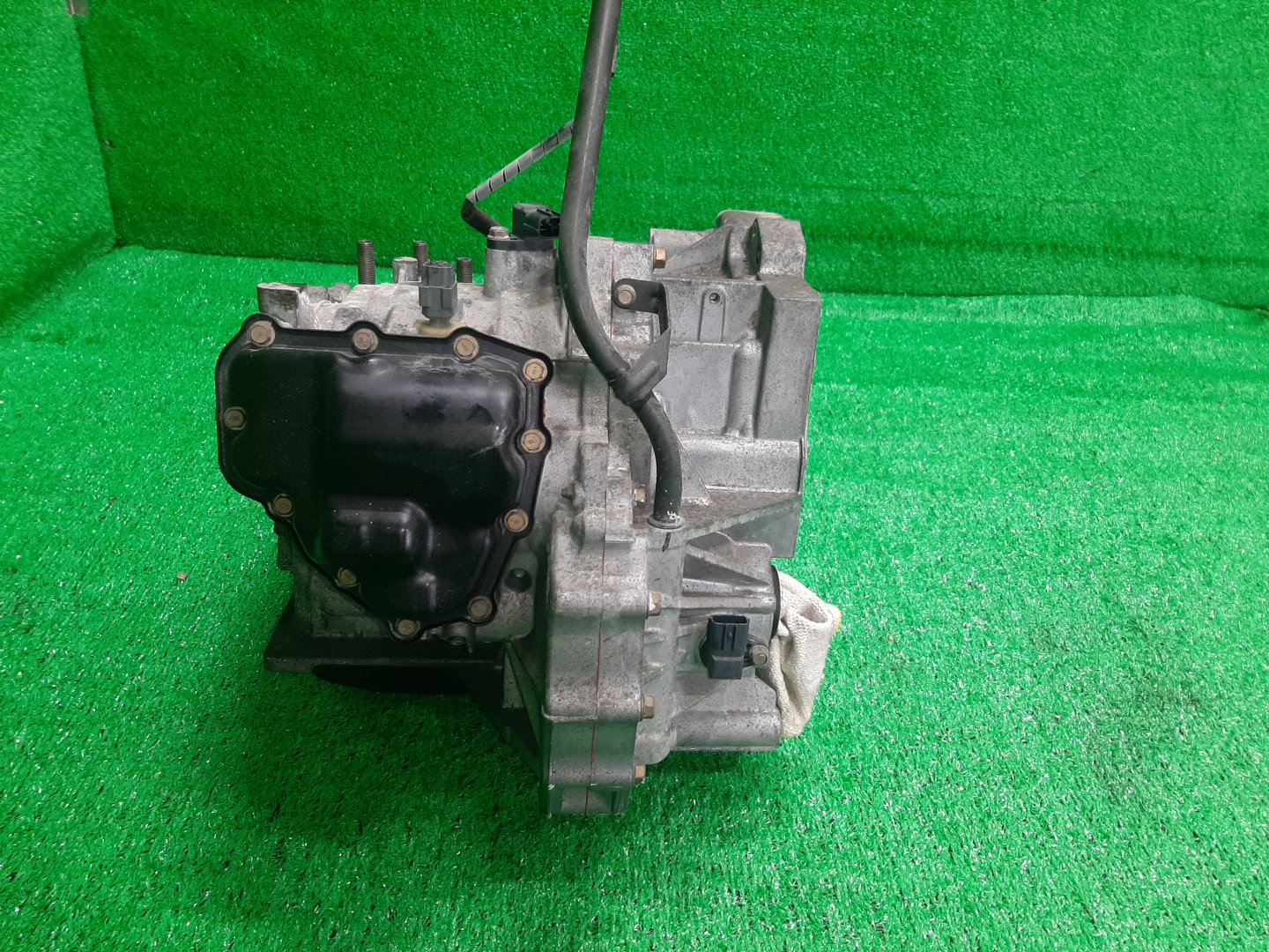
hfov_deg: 67.3
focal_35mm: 26
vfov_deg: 53.1
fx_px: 953
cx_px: 634
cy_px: 476
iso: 118
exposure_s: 1/50
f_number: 1.7
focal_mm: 3.93
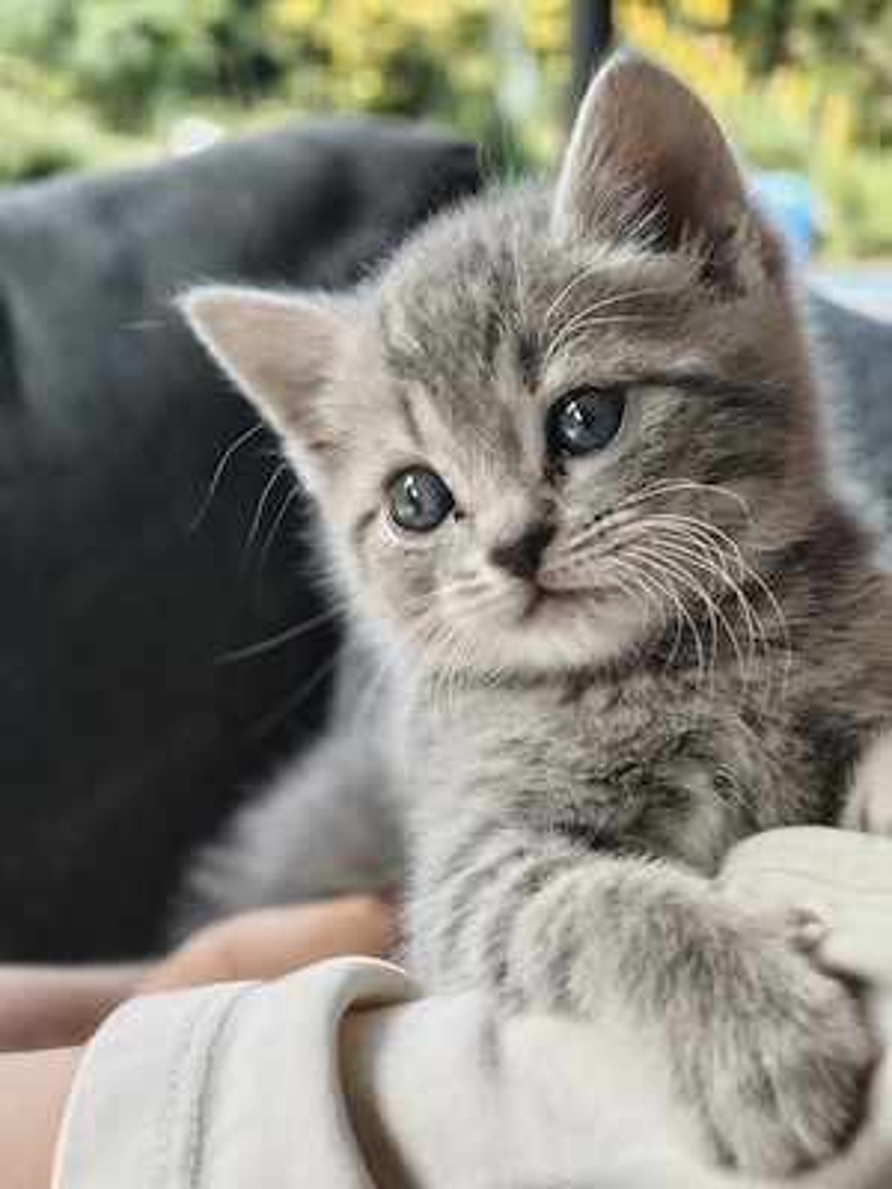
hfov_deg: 21.0
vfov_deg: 27.8
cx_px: 446
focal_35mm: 70
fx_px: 2405
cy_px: 594
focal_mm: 13.3
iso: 81
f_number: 2.55
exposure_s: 1/100
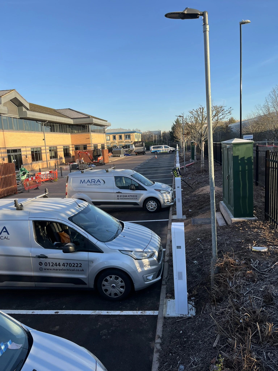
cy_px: 186
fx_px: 278
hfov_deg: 53.1
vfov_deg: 67.3
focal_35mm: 26
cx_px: 139
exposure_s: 1/1175
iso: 50
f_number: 1.6
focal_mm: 5.1
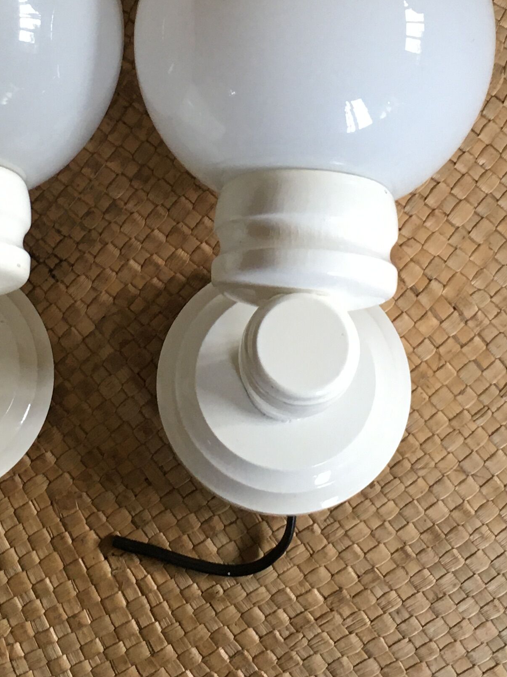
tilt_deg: -84.6
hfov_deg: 20.1
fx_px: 1426
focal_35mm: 73
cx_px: 158
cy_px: 161
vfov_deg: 26.3
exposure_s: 1/30
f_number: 2.2
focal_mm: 4.15
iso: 80
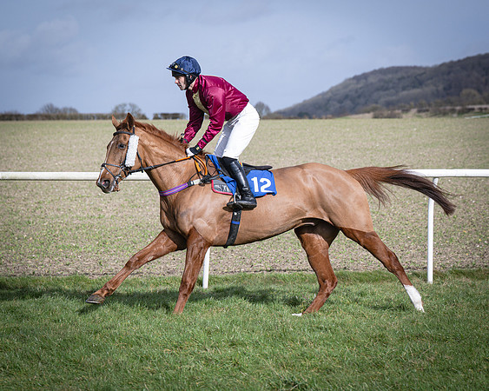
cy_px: 262
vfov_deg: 10.3
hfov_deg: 12.9
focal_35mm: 149
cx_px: 240
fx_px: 2158
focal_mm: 89
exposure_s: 1/2000
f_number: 4
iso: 200
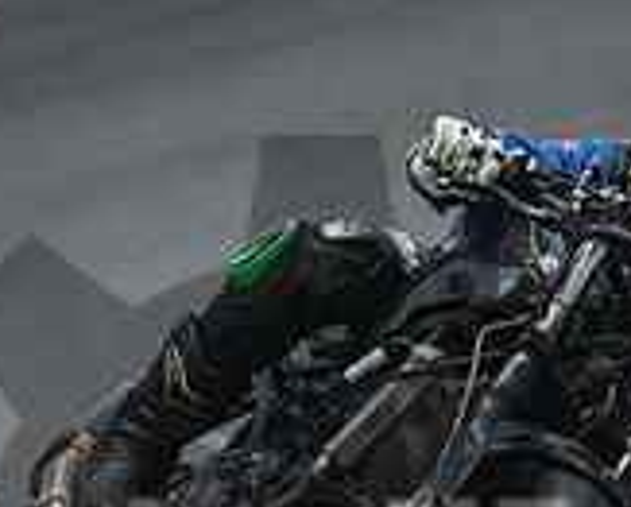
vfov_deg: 1.1
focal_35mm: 1400
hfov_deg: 1.4
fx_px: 26192
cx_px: 321
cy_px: 610
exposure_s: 1/4000
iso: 500
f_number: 2.8
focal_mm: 280
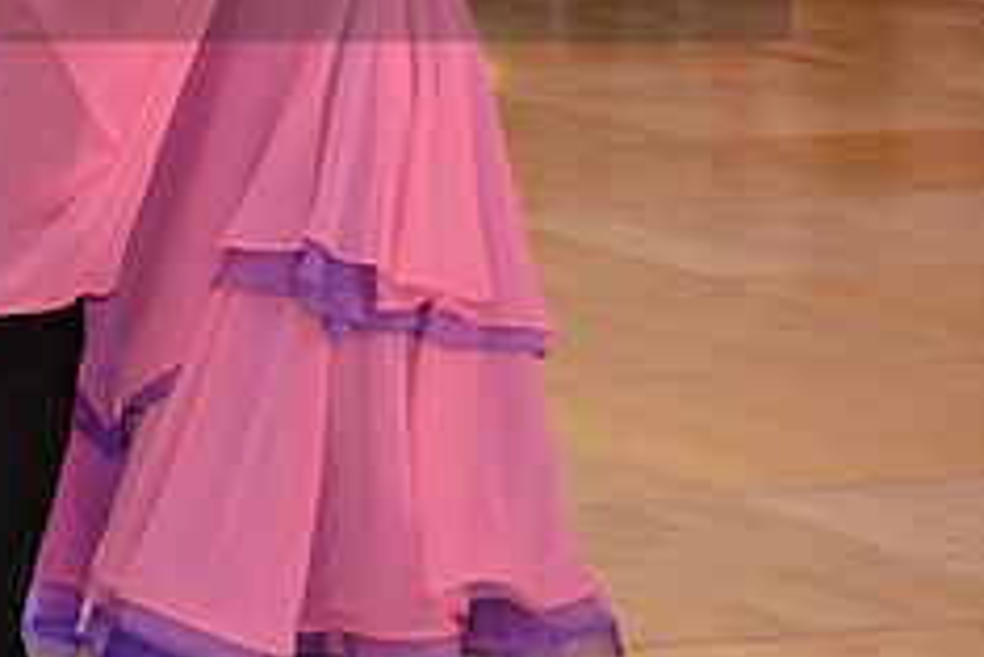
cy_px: -96
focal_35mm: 242
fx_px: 6618
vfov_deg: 5.7
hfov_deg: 8.5
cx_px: 216
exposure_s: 1/200
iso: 1250
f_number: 6.3
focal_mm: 98
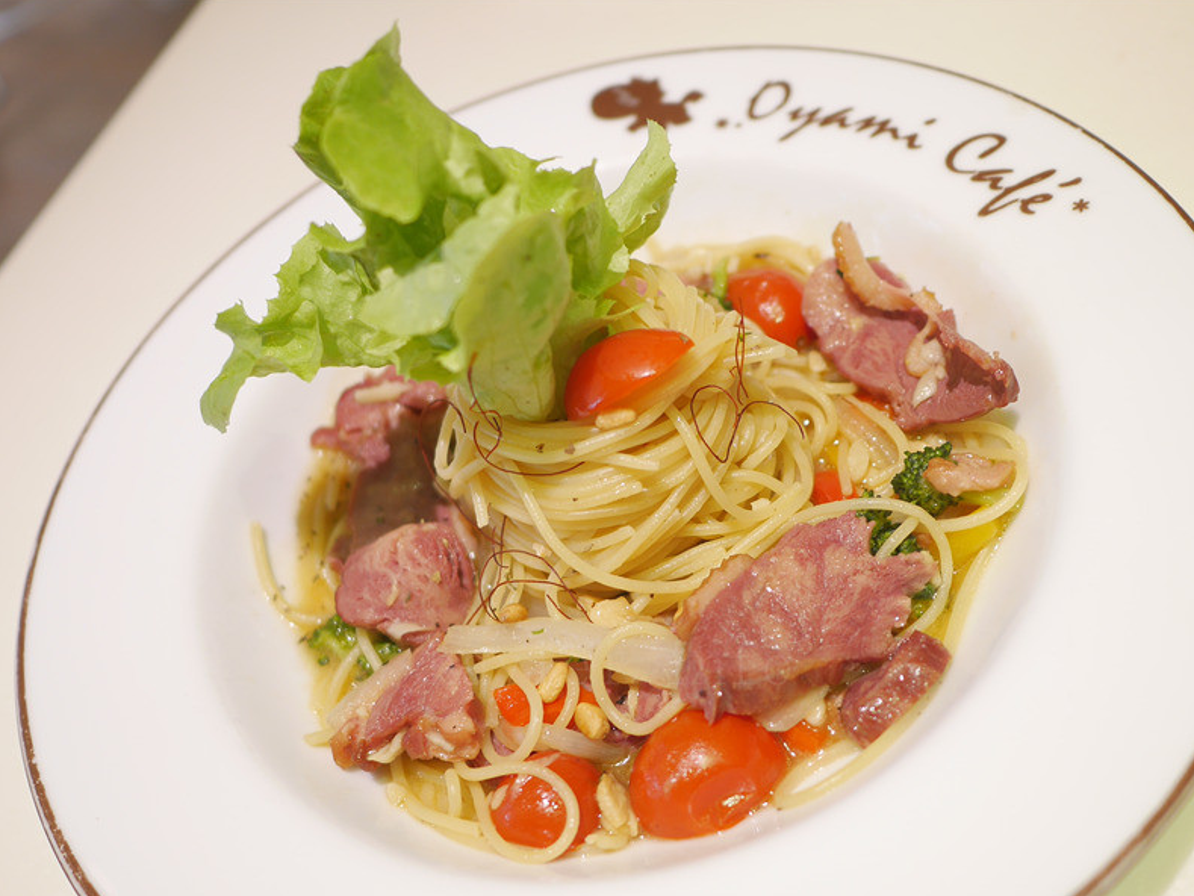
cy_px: 562
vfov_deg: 37.5
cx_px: 670
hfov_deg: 48.9
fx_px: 1311
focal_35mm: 38
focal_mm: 15
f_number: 1.7
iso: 200
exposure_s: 1/60
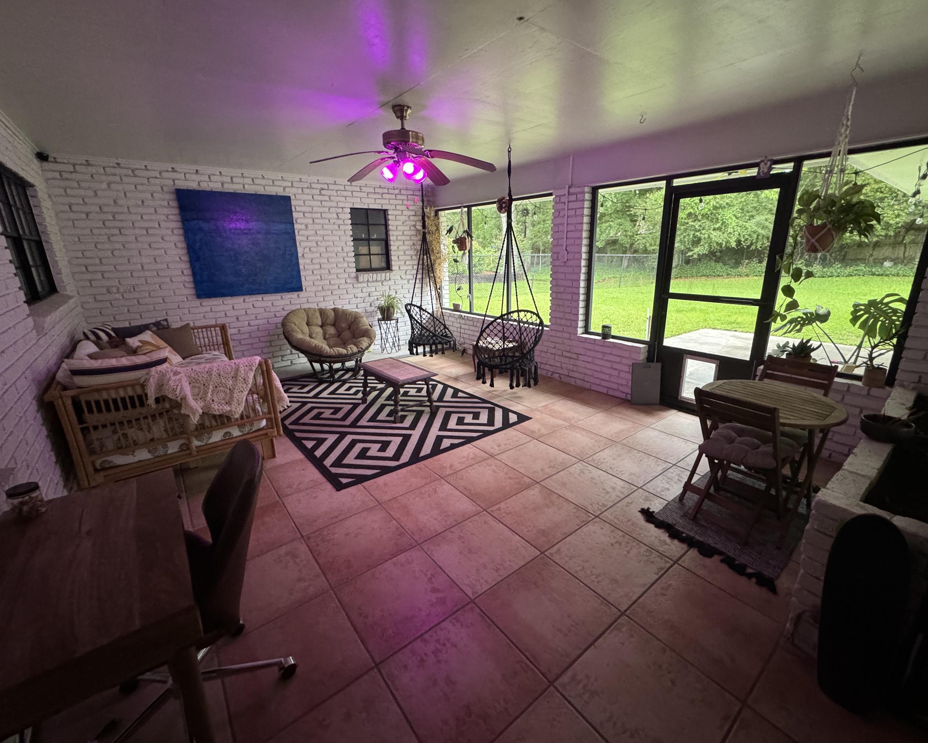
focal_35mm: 15
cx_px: 476
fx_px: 412
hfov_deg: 96.8
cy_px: 368
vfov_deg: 84.0
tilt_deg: -17.0
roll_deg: +0.9
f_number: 2.2
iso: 800
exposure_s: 1/60
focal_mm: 2.22
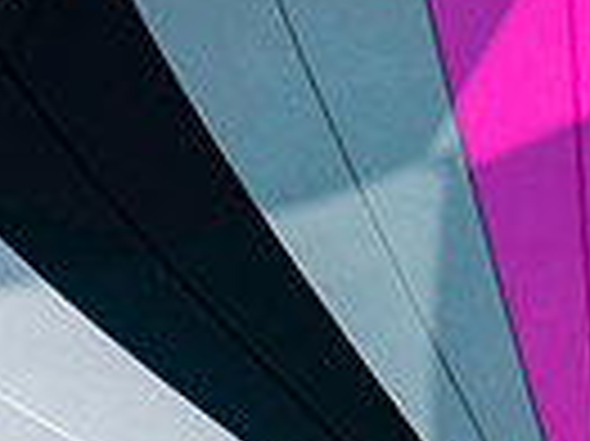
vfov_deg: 0.8
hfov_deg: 1.0
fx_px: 32559
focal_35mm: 1912
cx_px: 293
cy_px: 700
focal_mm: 300
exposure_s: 1/4000
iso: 250
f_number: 4
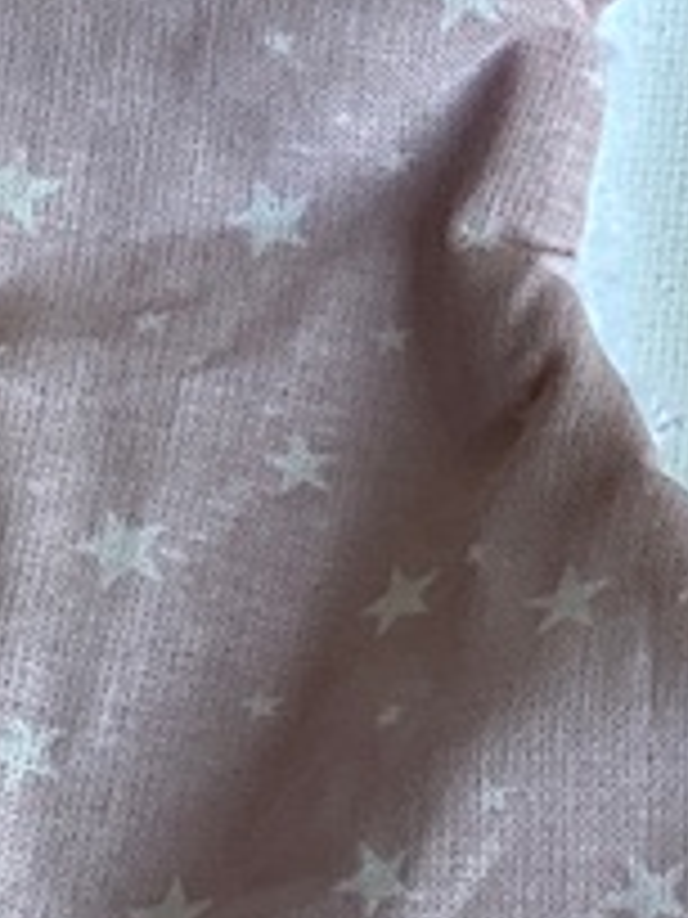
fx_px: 4823
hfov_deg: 7.9
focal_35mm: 182
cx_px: 1223
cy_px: 544
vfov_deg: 10.9
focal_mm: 3
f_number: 1.8
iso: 20
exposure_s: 1/100
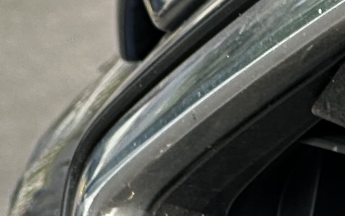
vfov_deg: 2.5
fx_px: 4861
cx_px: 645
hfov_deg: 4.0
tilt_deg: -11.8
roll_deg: +0.9
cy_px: 292
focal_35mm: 517
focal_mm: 9
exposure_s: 1/263
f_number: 2.8
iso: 32
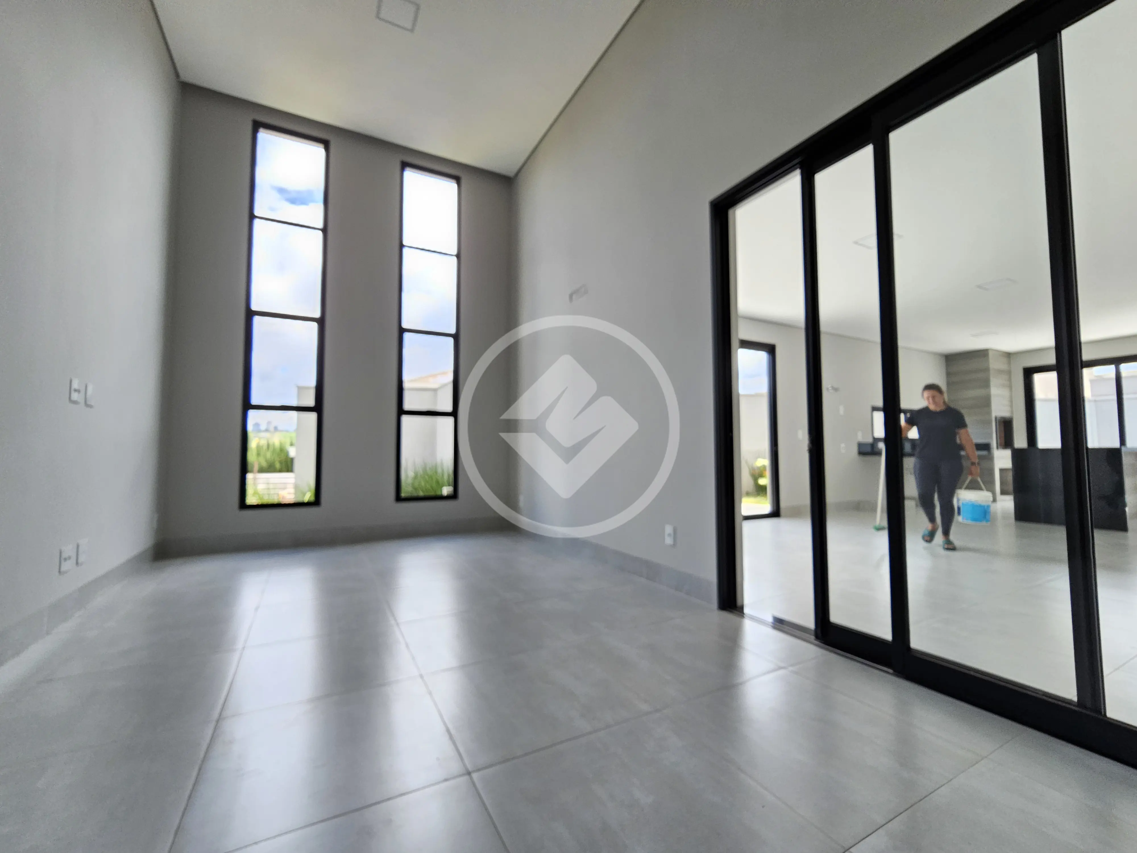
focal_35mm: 13
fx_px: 427
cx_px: 568
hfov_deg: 106.2
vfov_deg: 89.9
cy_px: 426
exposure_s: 1/359
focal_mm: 2.2
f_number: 2.2
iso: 100
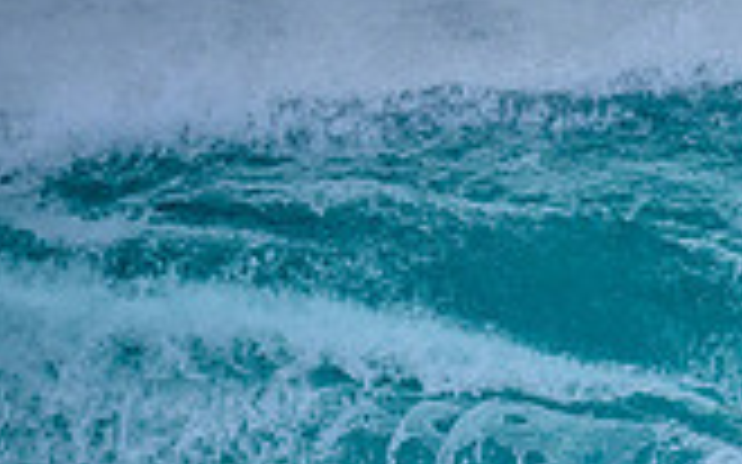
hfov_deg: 0.7
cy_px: 561
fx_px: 57855
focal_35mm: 2862
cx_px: 1048
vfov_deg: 0.5
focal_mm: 800
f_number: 6.3
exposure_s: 1/2000
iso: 1250
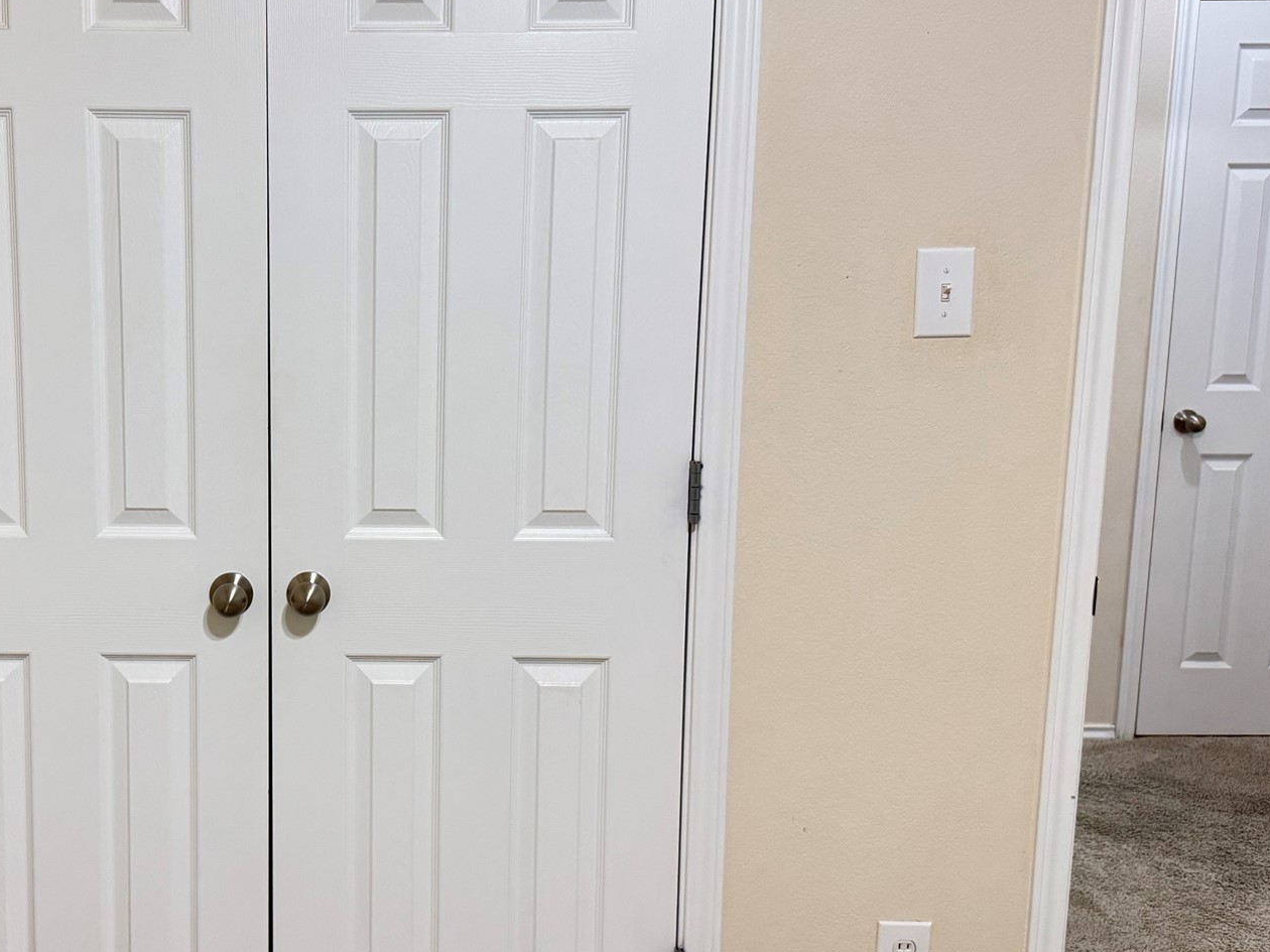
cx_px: 332
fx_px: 1431
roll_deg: -0.1
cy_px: 470
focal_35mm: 39
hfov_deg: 46.3
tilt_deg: -9.5
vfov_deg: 36.8
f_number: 1.78
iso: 320
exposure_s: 1/60
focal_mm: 6.76
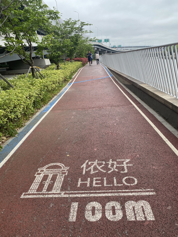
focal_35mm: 26
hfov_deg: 53.1
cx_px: 89
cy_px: 118
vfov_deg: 67.3
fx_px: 178
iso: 64
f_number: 1.8
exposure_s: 1/122
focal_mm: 4.25
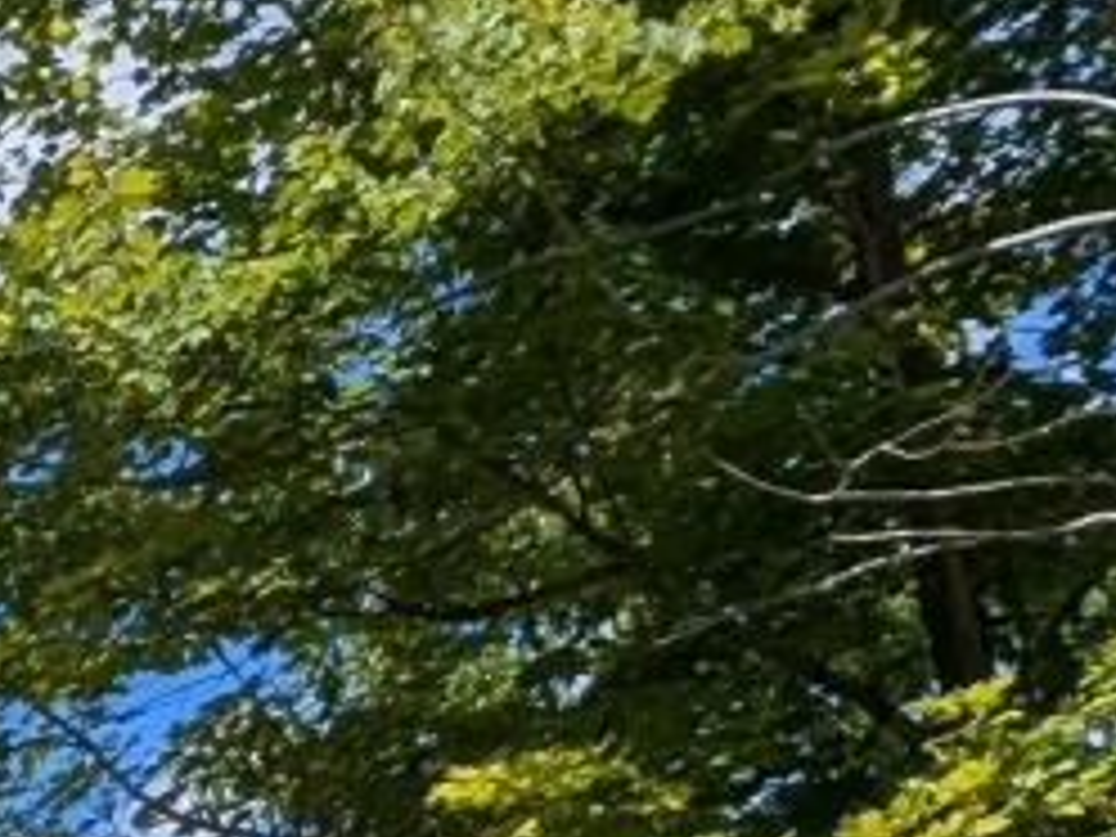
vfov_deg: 15.4
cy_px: 1442
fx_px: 2708
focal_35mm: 84
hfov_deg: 16.7
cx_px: -1184
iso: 45
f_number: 2.2
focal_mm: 1.95
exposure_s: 1/1692
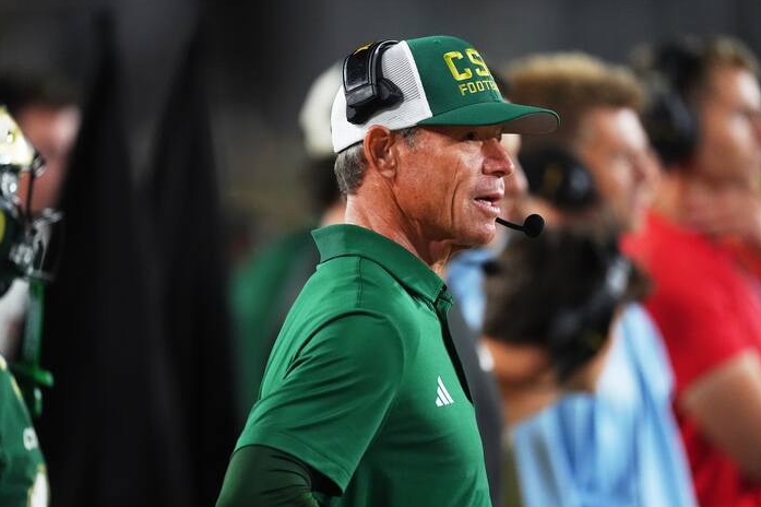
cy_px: 253
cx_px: 380
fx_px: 12740
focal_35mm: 603
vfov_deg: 2.3
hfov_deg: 3.4
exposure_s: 1/2000
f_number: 4
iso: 5000
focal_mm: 600
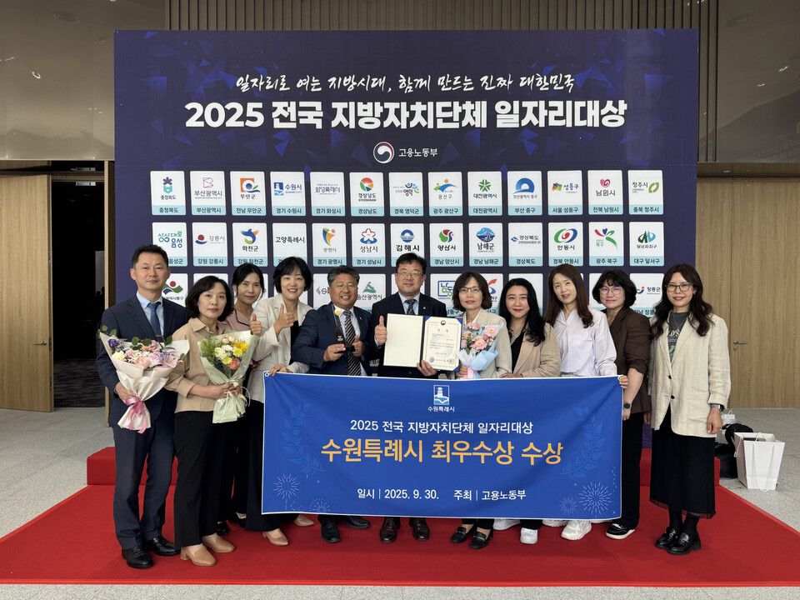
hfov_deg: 71.6
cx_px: 400
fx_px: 555
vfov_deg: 56.8
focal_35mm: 24
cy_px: 300
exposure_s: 1/230
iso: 64
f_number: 1.78
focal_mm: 6.76
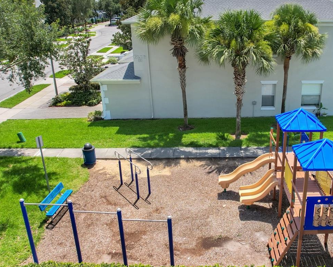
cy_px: 134
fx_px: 335
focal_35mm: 34
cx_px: 216
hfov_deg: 52.0
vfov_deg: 43.4
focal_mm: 8.38
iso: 100
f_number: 2.8
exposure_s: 1/240
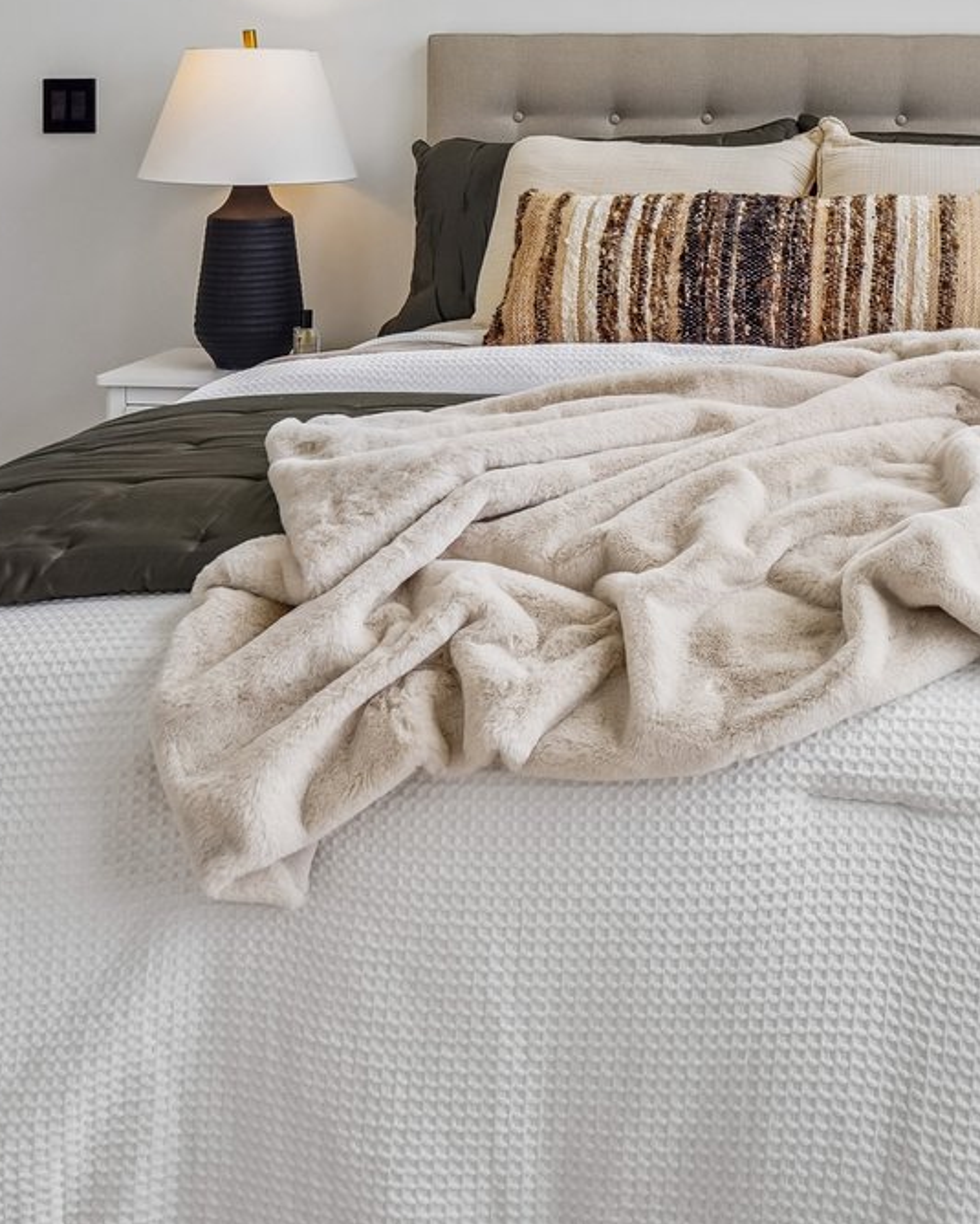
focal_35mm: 46
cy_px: 50
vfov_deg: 36.9
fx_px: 1667
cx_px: 793
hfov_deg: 31.8
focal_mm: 16
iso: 400
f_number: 8
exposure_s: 1/250
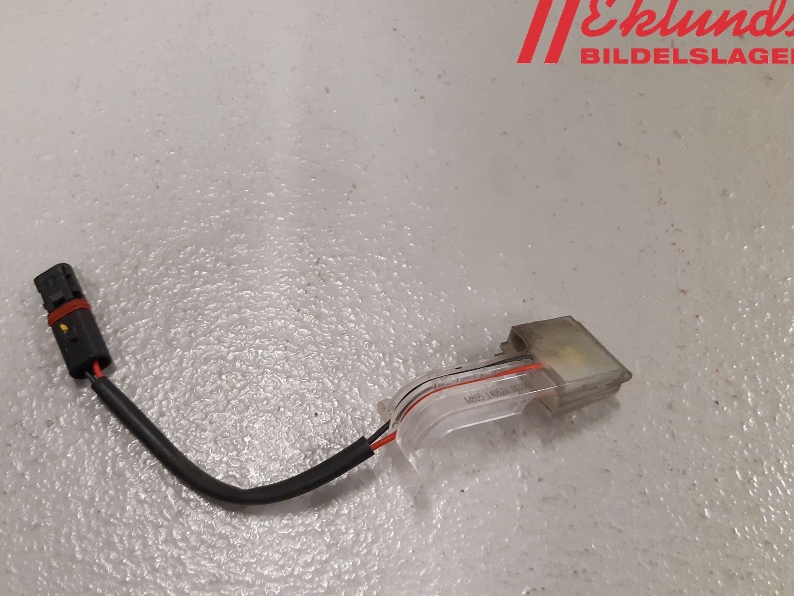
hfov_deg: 56.4
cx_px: 321
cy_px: 350
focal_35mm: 32
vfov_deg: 44.0
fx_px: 734
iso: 200
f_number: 1.7
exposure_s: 1/50
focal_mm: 3.93
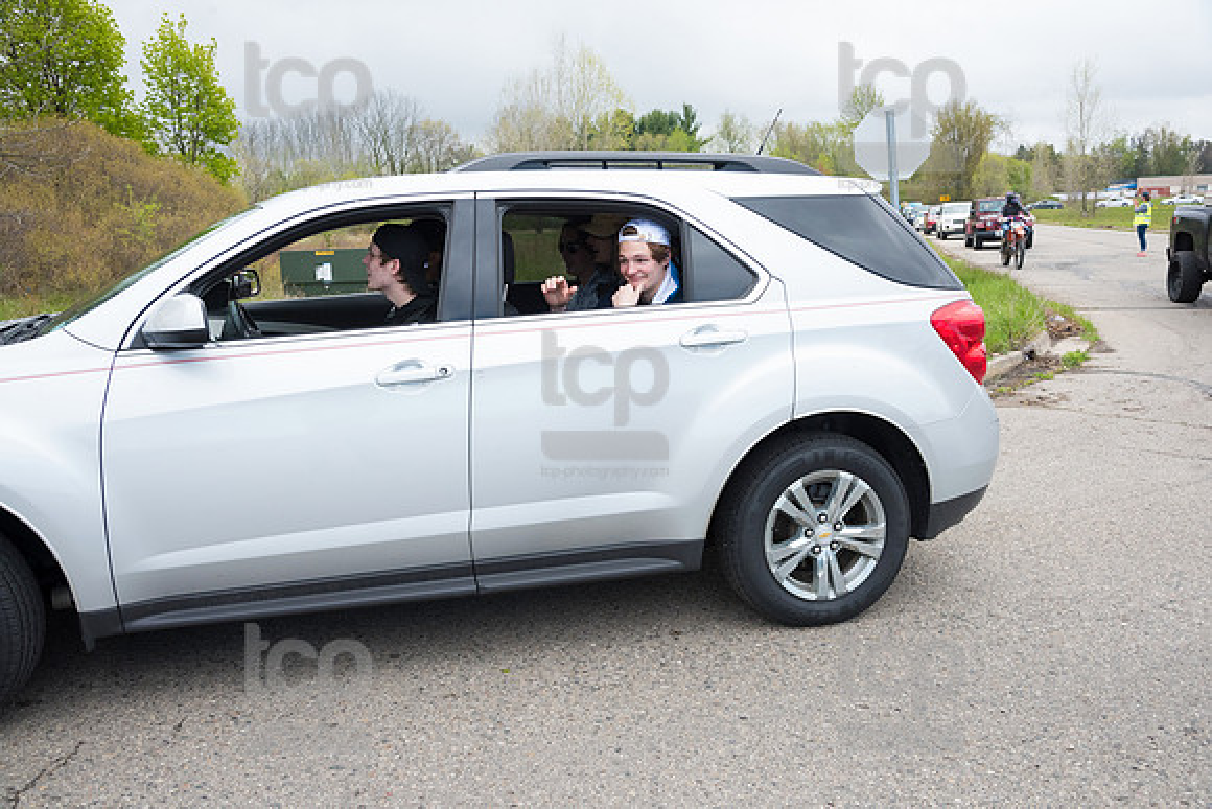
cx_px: 606
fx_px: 1044
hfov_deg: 60.3
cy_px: 404
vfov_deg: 42.3
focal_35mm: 31
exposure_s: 1/800
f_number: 7.1
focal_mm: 31
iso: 1250
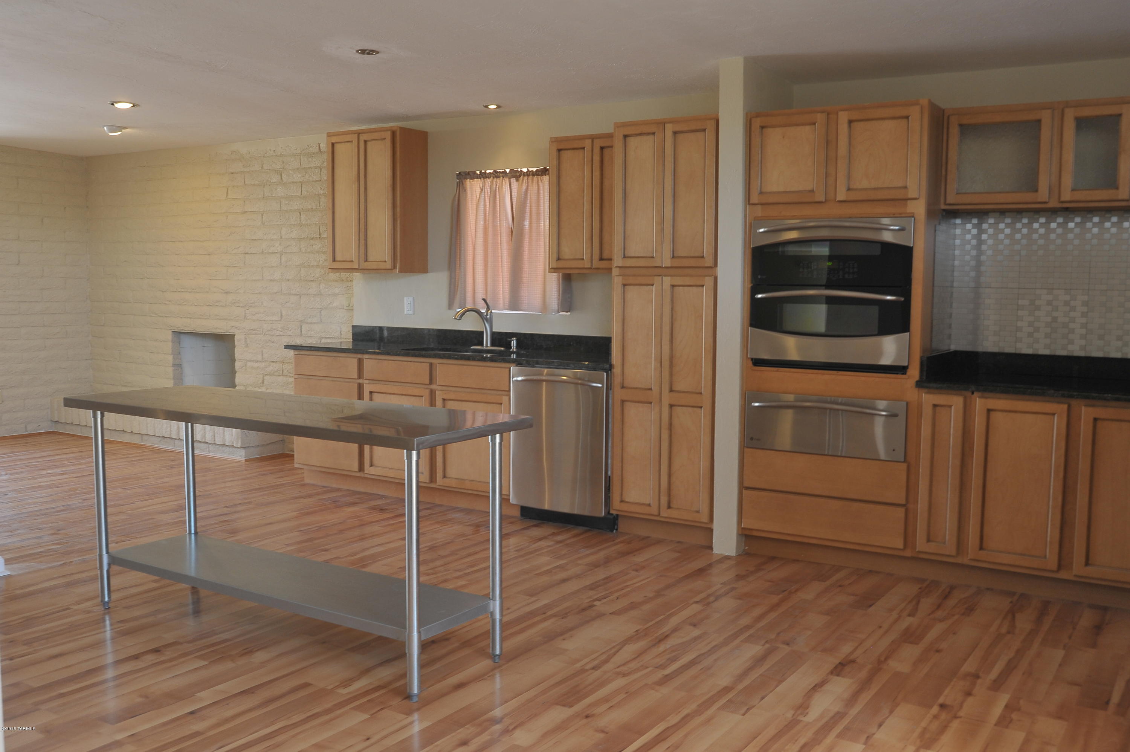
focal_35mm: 35
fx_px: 1098
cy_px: 376
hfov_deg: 54.5
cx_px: 565
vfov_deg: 37.8
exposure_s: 1/30
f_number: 8
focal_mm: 35
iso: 640
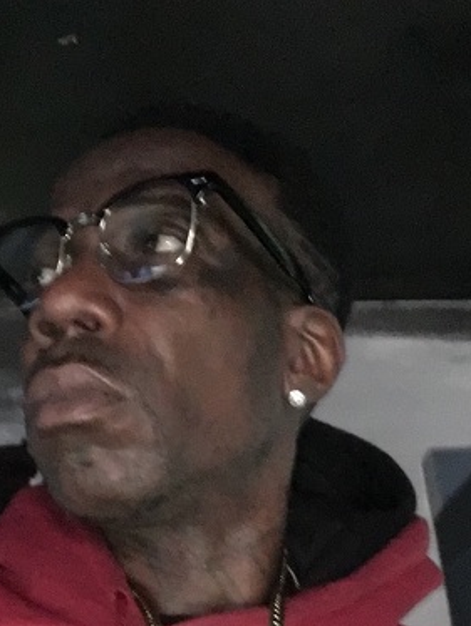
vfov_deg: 31.4
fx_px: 1051
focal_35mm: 58
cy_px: 582
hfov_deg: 25.1
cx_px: 162
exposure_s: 1/15
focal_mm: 2.65
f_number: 2.2
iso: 640
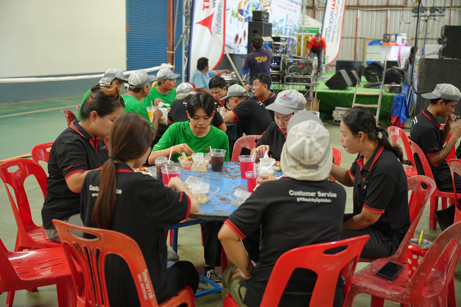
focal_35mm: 42
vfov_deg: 31.9
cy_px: 154
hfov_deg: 46.4
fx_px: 538
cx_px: 230
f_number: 2.8
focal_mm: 42
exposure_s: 1/100
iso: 400
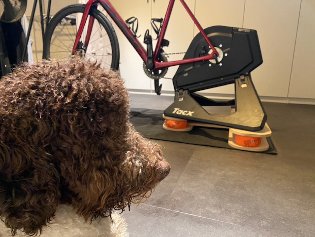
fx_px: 237
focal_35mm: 26
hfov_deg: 67.3
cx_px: 158
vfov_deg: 53.1
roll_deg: -1.0
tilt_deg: -11.9
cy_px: 118
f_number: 1.8
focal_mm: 4.25
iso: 500
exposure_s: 1/33
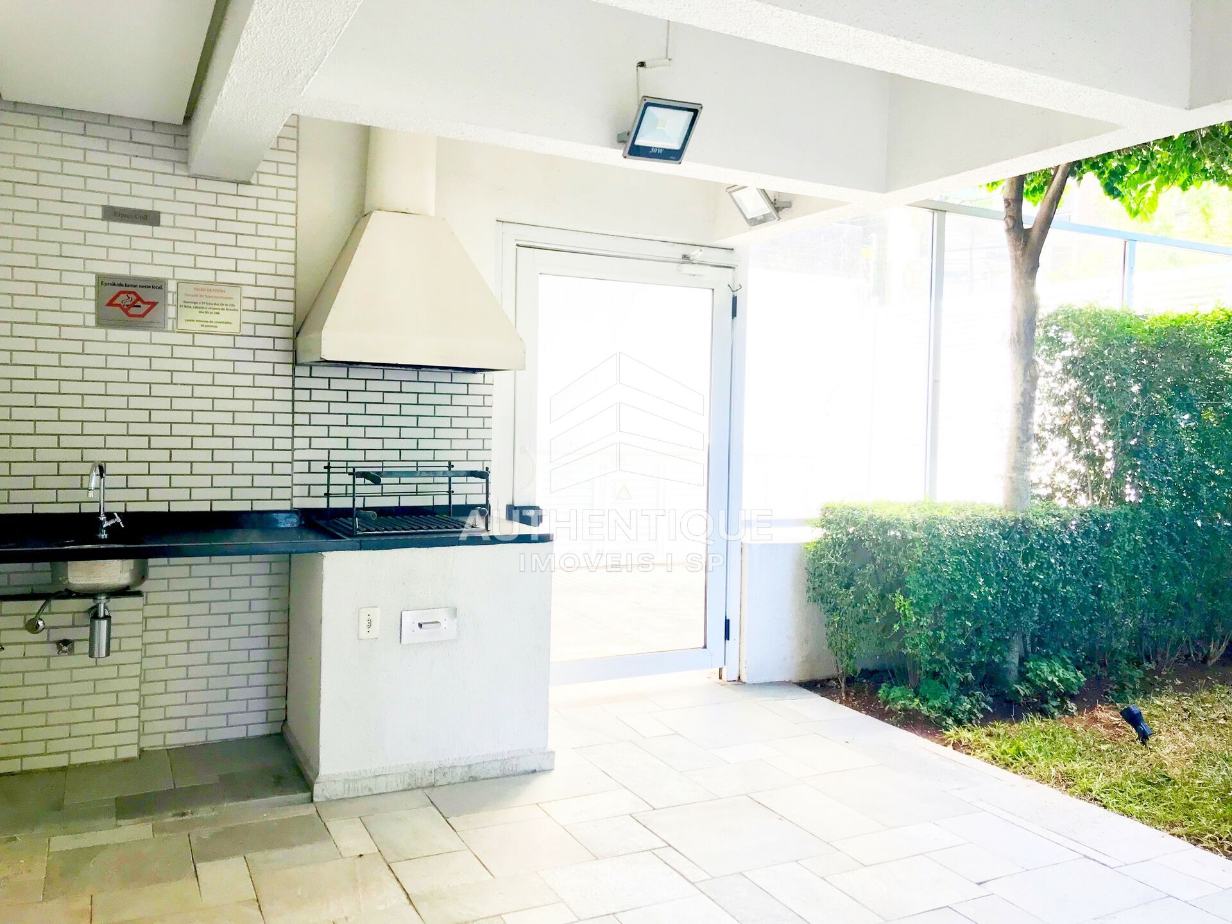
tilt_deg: -1.1
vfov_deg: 49.7
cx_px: 616
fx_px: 997
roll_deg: -1.7
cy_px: 462
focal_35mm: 28
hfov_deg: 63.4
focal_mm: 3.99
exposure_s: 1/120
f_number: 1.8
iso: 32
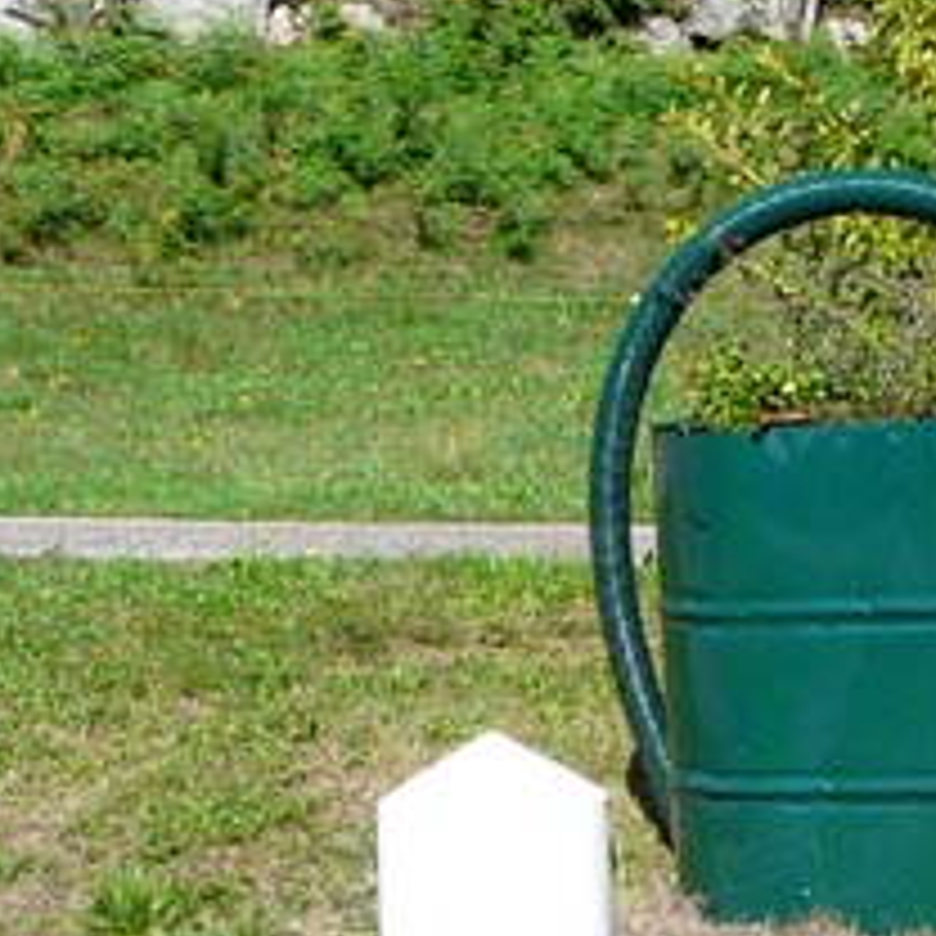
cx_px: 1296
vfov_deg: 15.1
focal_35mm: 115
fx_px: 3518
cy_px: 621
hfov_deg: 14.4
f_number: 5.6
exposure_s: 1/250
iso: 100
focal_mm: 4.6
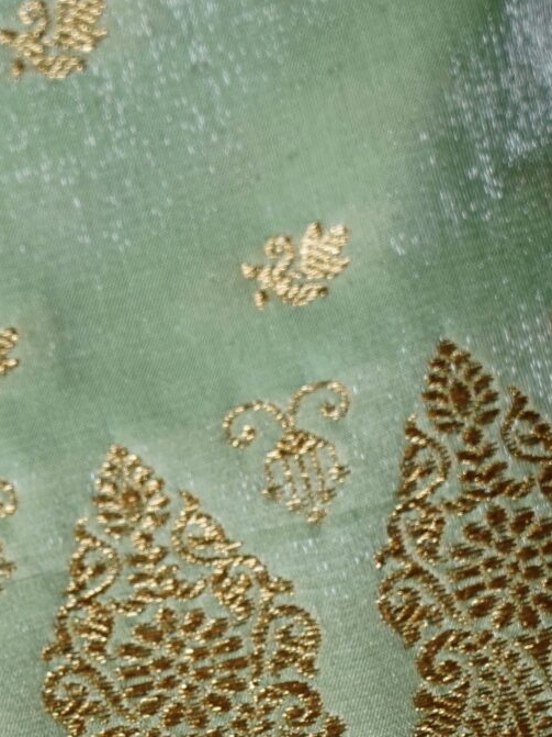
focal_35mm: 385
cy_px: 763
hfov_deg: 3.9
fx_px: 8188
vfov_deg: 5.1
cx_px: -81
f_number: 4
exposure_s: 1/250
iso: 500
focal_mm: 105
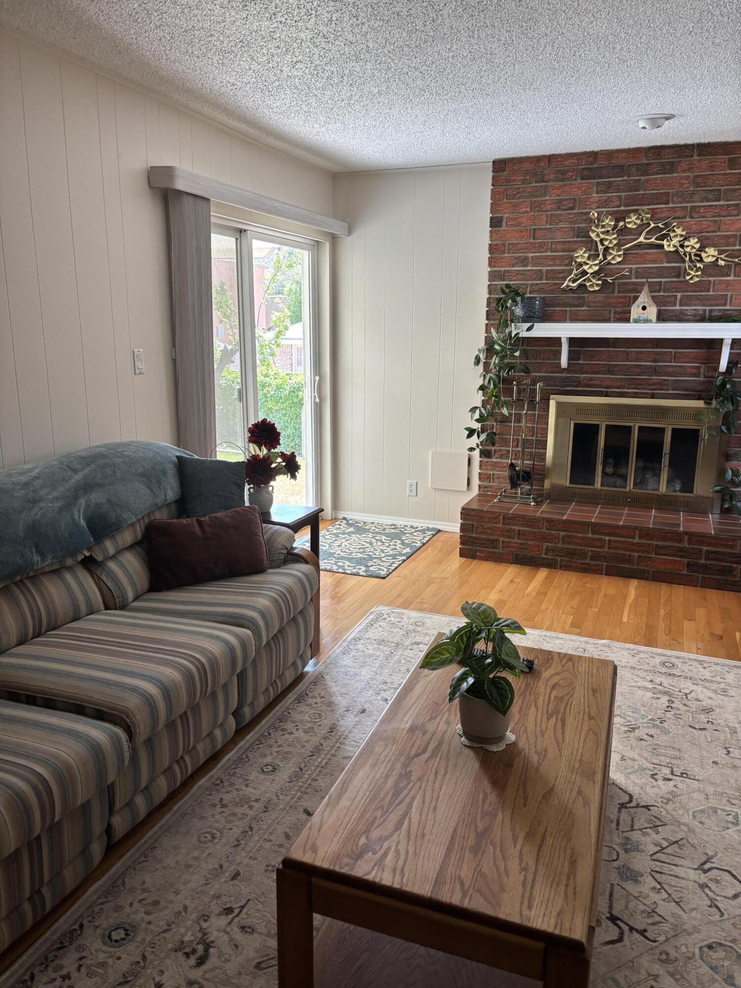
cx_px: 370
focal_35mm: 26
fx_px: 742
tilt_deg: -12.7
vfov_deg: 67.3
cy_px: 494
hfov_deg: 53.1
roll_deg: -1.4
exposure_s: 1/121
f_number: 1.6
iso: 100
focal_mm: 5.96
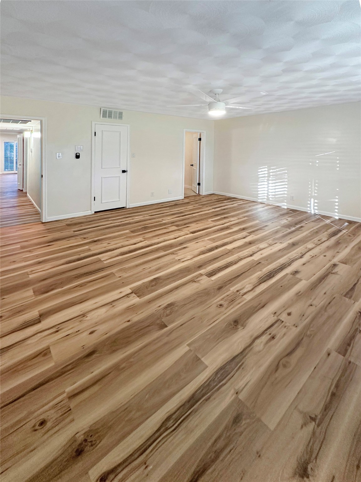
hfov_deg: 85.7
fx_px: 195
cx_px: 180
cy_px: 241
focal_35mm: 14
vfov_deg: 102.1
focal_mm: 2.22
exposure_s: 1/60
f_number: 2.2
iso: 250
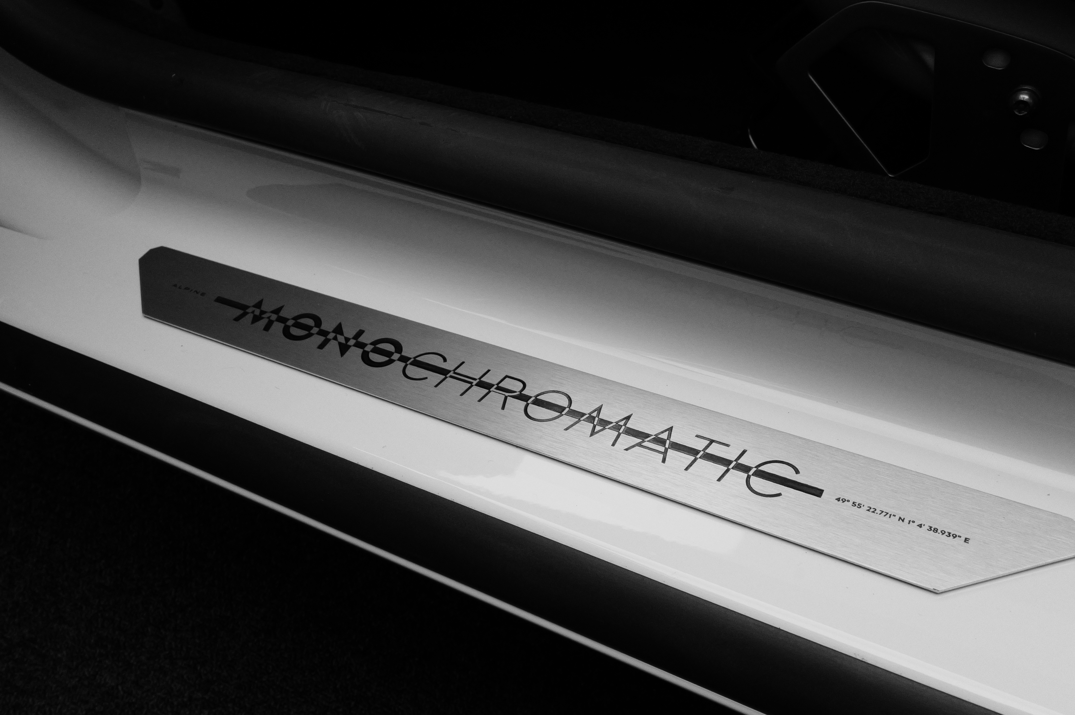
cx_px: 538
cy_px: 358
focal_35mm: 35
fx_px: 1045
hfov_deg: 54.5
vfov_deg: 37.8
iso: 6400
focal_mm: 35
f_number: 14
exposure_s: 1/50
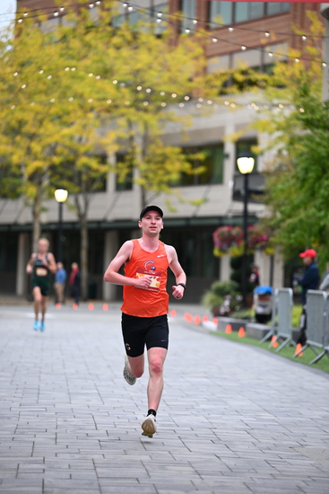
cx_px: 164
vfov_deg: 14.6
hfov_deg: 9.8
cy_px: 247
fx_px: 1918
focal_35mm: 140
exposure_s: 1/1000
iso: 1600
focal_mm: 140
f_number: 2.8
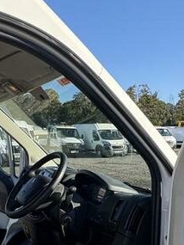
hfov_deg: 32.9
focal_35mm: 44
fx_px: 312
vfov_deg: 41.9
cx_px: 101
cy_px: 177
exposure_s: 1/741
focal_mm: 2.22
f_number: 2.2
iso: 64
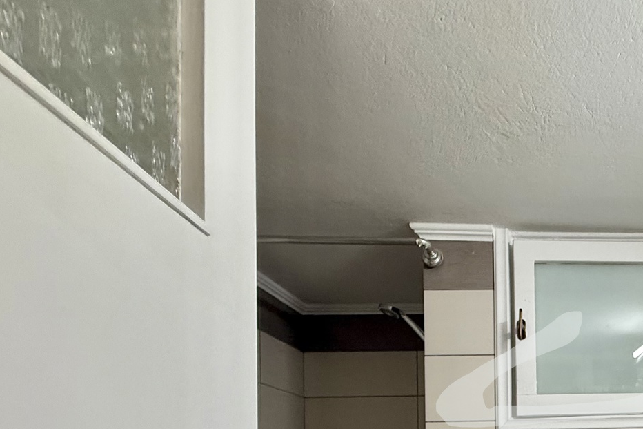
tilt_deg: +2.6
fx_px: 536
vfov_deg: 36.7
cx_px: 582
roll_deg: +0.9
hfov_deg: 53.9
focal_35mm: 30
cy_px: 473
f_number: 2.2
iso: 250
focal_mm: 2.22
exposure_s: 1/50
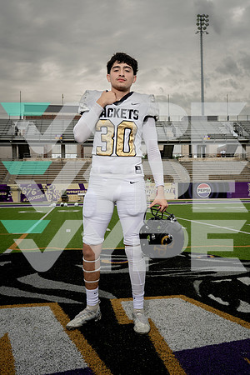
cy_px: 188
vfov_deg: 54.4
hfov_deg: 37.9
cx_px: 125
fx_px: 365
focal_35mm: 35
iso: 250
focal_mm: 35
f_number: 8
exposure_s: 1/250
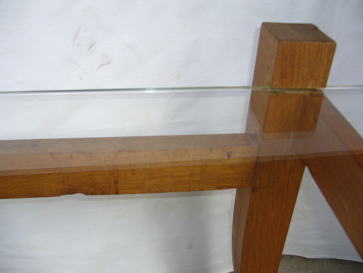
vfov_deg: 40.7
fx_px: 367
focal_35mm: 35
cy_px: 136
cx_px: 182
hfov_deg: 52.6
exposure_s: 1/100
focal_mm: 5.8
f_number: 2.8
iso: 80
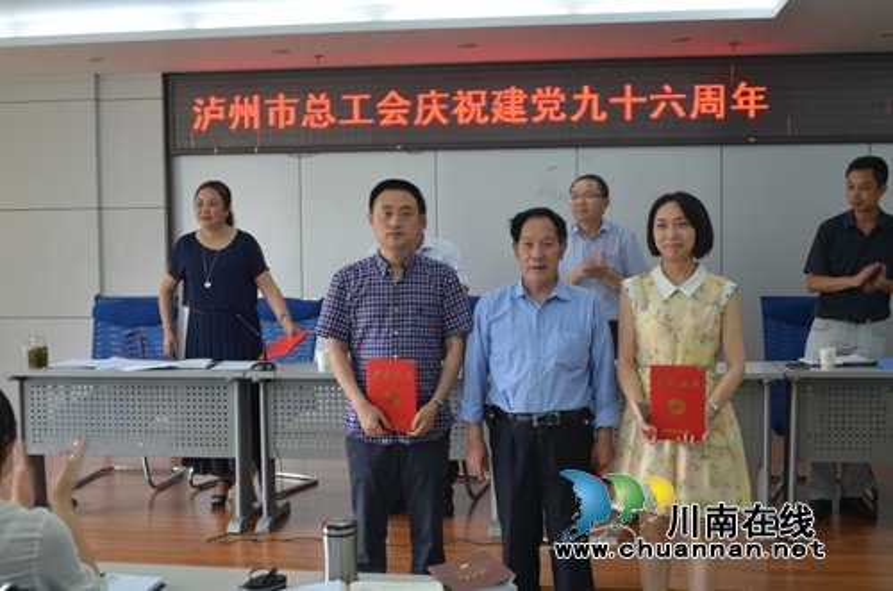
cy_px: 296
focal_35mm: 42
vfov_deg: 31.7
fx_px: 1040
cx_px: 446
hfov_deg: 46.5
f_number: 3.5
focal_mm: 28
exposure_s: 1/15
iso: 100
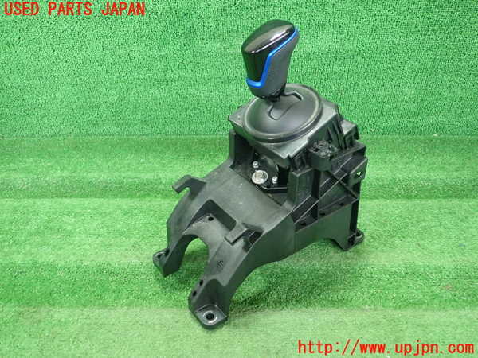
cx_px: 239
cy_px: 179
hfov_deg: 60.0
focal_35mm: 30
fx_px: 414
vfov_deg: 46.8
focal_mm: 5.5
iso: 640
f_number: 2.3
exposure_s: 1/125
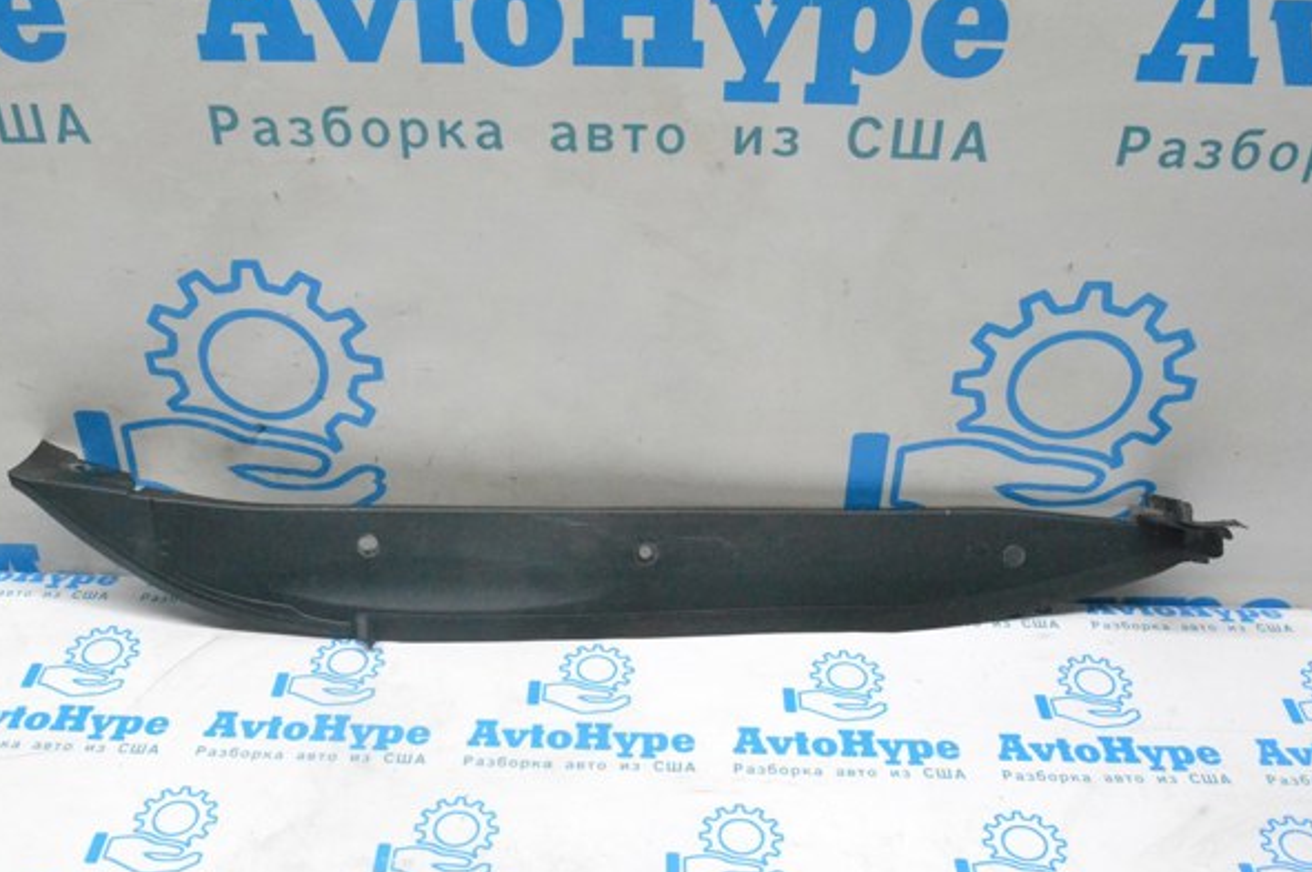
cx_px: 624
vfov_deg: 34.2
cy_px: 439
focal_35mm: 39
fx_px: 1420
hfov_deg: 49.6
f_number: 10
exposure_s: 1/160
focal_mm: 24
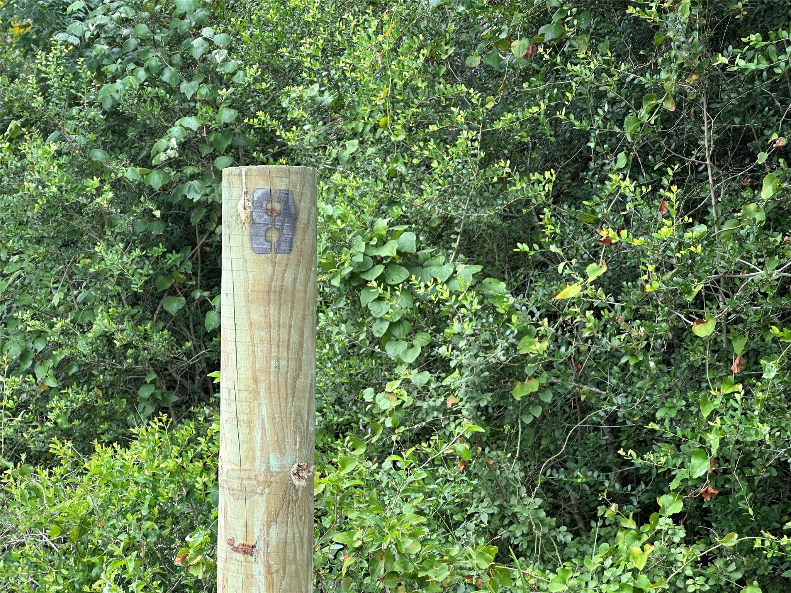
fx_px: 1760
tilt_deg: +0.2
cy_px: 296
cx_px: 396
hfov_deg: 25.3
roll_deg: -2.4
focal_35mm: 77
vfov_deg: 19.1
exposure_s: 1/105
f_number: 2.8
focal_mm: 9
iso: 32
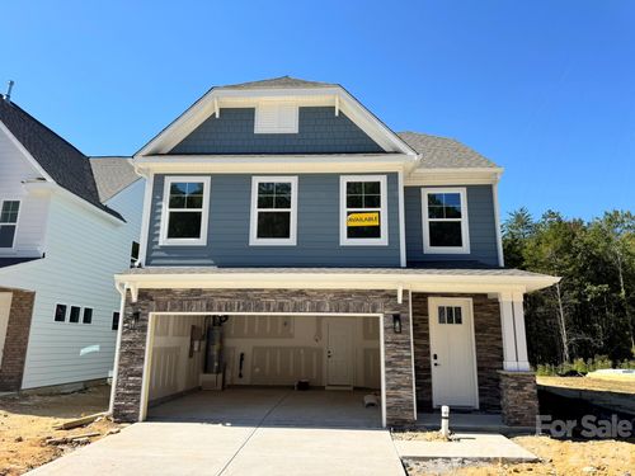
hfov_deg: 71.6
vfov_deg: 56.8
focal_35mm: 24
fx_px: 440
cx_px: 318
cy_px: 238
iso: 80
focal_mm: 6.76
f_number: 1.78
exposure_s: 1/3096
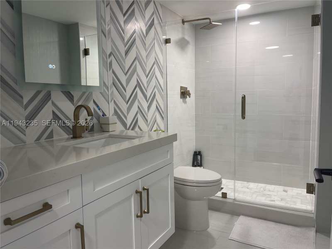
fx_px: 249
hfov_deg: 67.3
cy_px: 124
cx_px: 166
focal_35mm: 26
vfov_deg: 53.1
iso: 64
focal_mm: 5.1
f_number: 1.6
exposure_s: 1/60
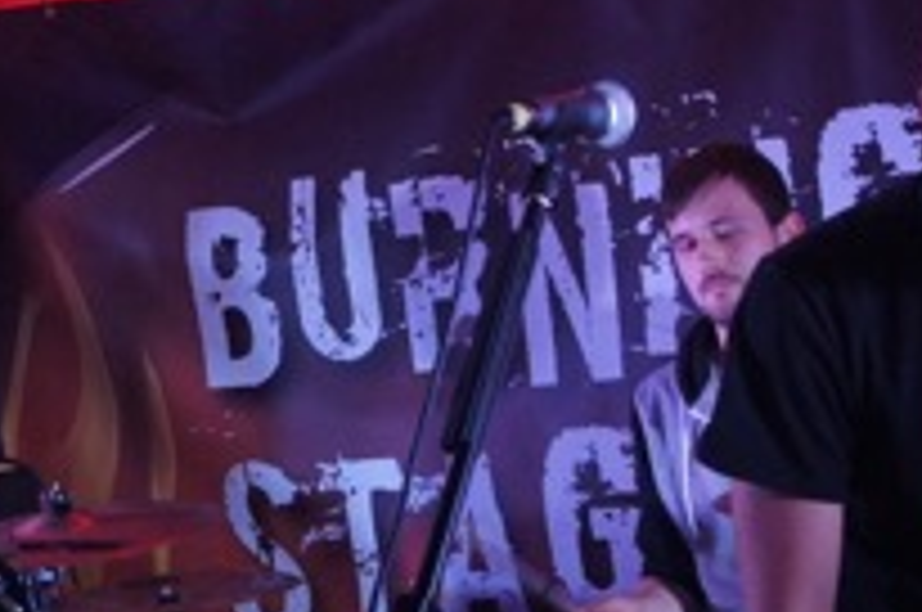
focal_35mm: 103
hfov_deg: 19.4
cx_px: 40
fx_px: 2634
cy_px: 266
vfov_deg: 13.2
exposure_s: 1/60
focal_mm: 22
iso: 1600
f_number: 4
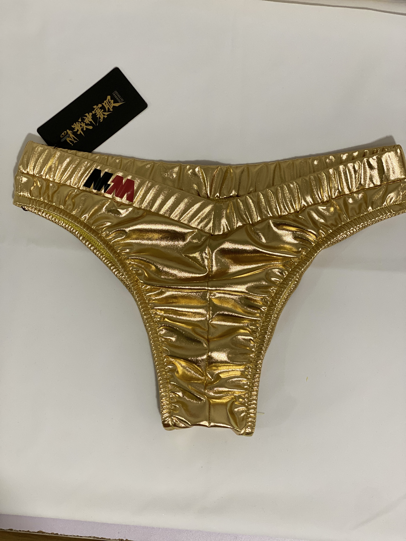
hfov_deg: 28.0
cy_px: 270
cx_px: 203
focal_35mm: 52
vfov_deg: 36.8
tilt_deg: -85.9
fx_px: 813
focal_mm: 6
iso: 160
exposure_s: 1/100
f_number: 2
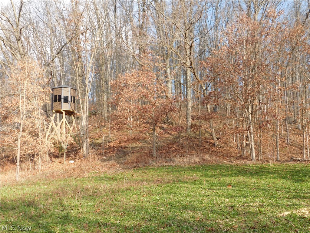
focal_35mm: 40
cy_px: 116
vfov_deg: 36.0
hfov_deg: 46.8
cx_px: 155
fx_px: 358
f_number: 3.6
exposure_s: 1/250
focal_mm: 7.1
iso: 125
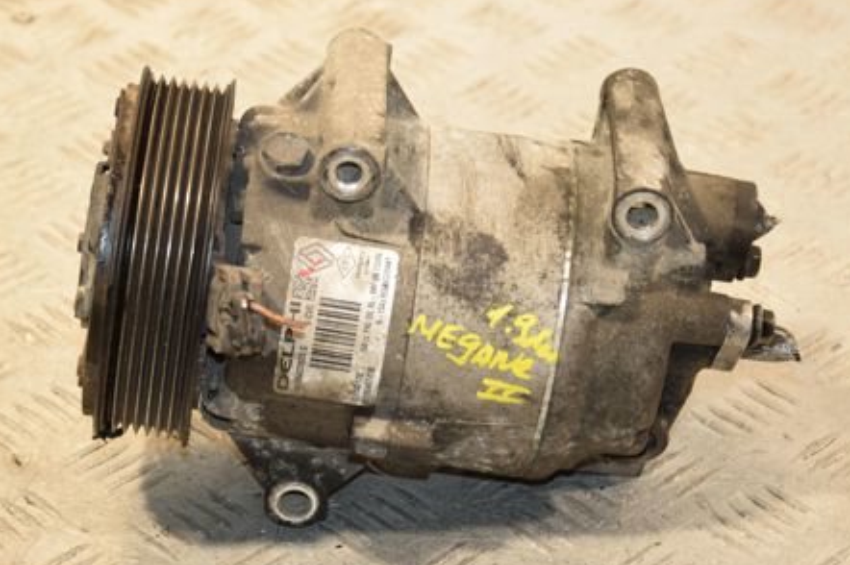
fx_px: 2666
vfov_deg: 12.1
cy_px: 263
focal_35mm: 113
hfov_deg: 18.1
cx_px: 446
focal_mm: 52
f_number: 5.6
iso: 800
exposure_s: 1/200
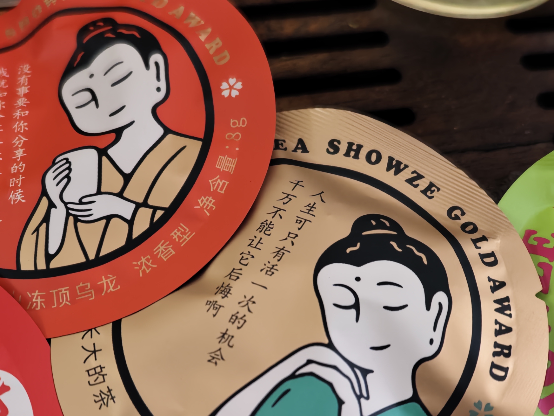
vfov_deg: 26.5
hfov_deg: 35.5
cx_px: 244
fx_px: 864
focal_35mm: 54
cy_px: 333
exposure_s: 1/50
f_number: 1.75
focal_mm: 8.67
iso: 1112
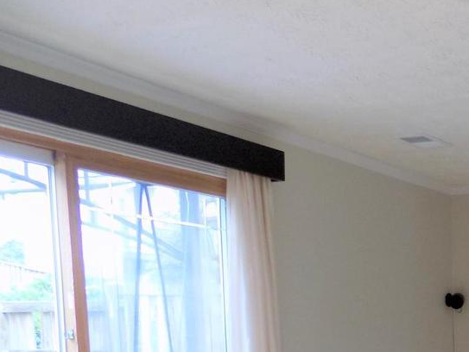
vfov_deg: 22.2
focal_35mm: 61
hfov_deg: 27.4
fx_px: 827
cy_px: 421
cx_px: 582
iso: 80
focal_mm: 4
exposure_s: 1/30
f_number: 3.1
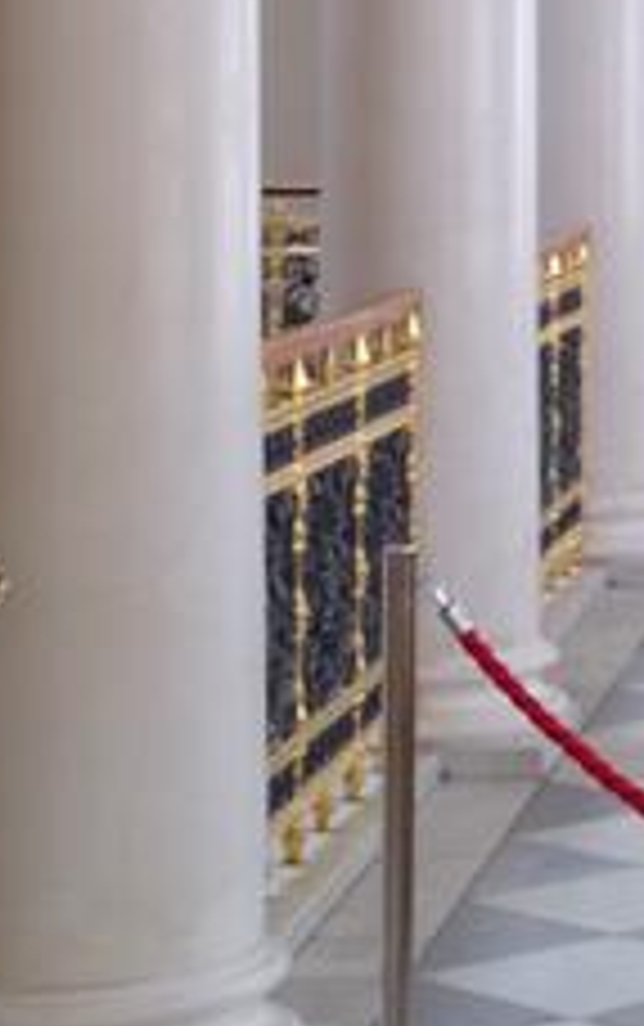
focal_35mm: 139
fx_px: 3894
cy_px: -288
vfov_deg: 14.4
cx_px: 1013
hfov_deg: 9.2
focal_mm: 5.52
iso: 1825
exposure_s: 1/50
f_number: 1.9
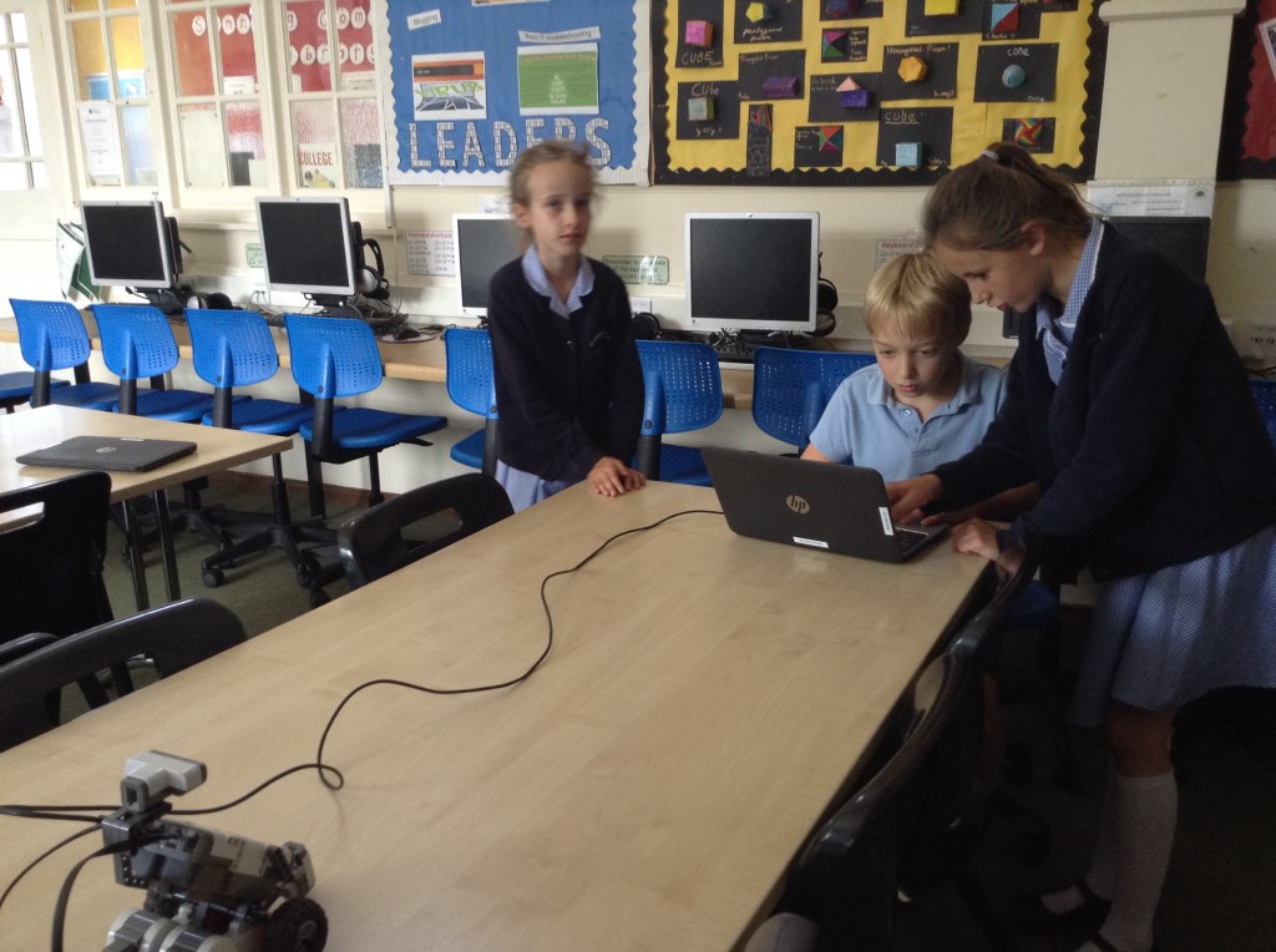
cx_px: 638
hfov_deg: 55.4
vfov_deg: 42.8
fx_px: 1214
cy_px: 476
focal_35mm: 33
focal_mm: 3.3
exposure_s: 1/24
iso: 80
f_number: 2.4
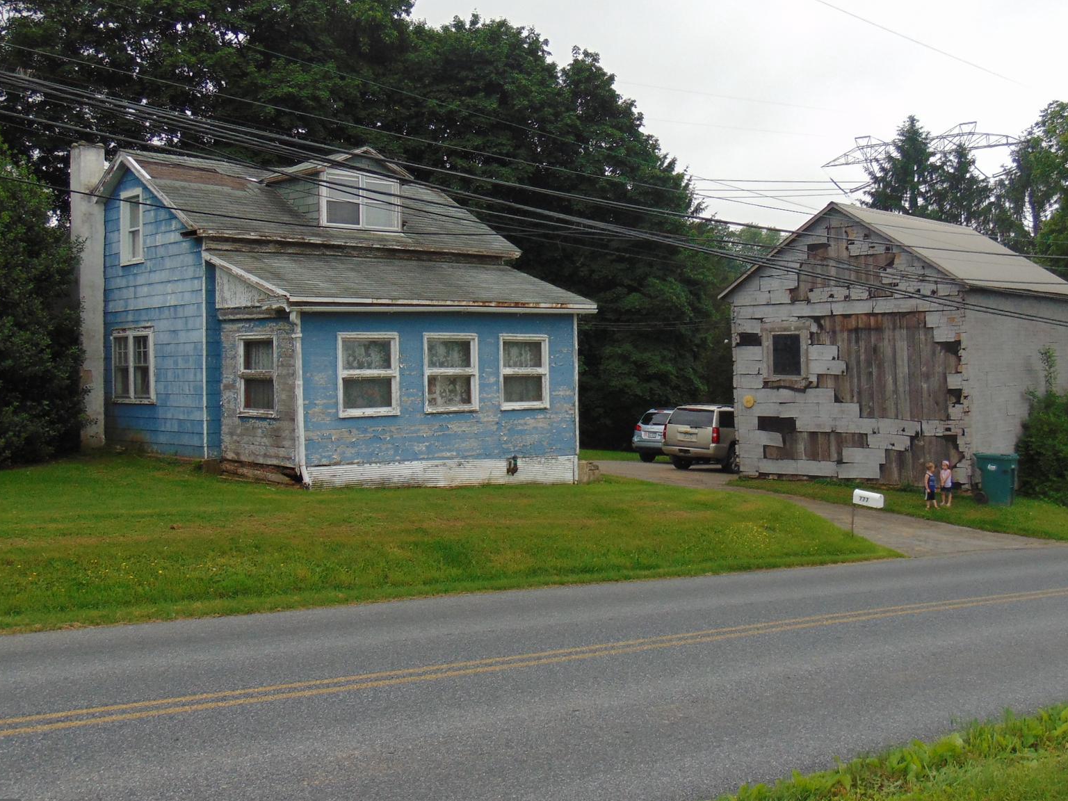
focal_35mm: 40
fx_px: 1234
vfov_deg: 35.8
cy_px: 322
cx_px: 559
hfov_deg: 46.8
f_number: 3.1
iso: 80
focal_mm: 5.4
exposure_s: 1/800
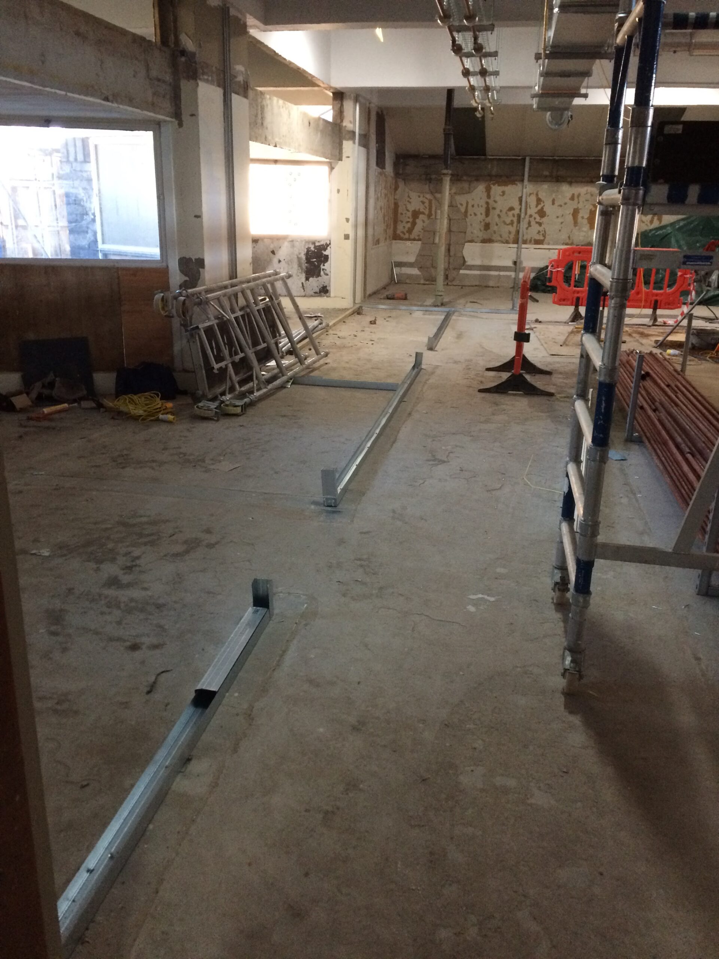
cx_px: 360
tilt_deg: -16.6
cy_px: 480
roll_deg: +1.6
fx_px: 803
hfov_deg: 48.2
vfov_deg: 61.7
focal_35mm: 29
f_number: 2.2
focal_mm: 4.15
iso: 320
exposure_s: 1/33
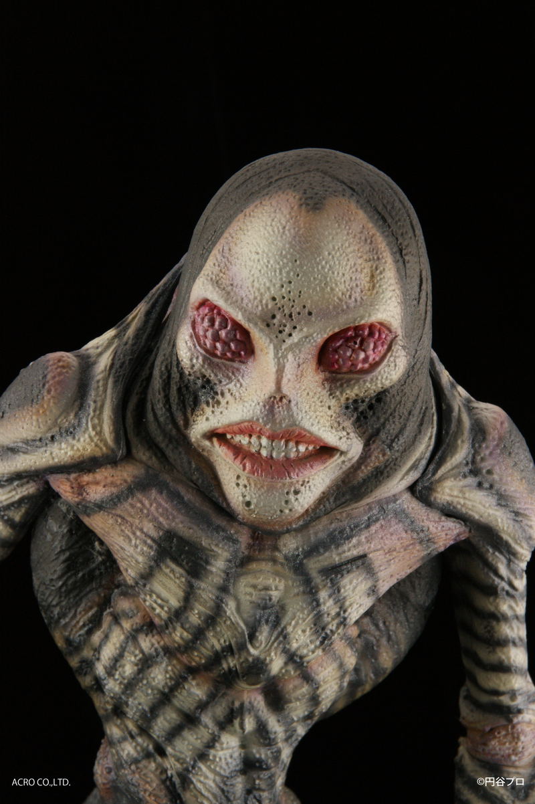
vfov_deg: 11.4
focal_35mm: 180
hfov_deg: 7.6
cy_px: 402
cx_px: 268
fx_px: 4017
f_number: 18
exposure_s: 1/4
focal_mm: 120
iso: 400
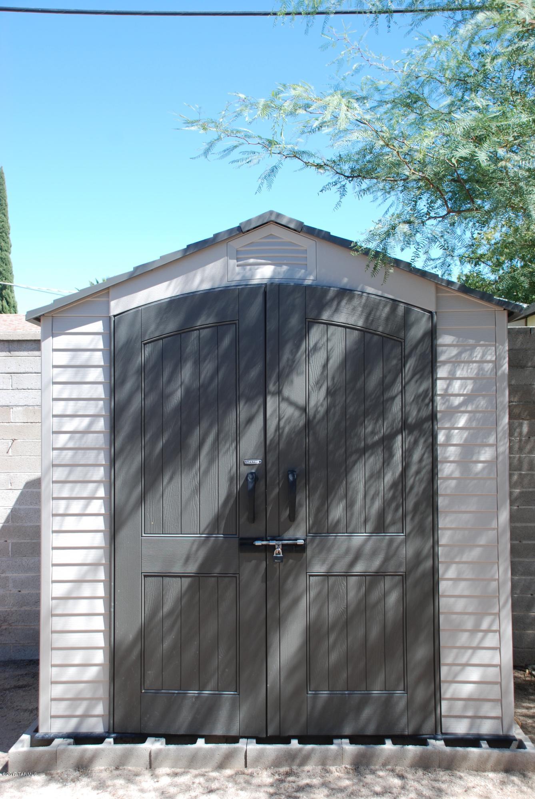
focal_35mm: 46
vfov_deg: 42.3
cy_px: 400
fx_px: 1034
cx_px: 268
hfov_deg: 29.0
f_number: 5.6
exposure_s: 1/125
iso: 100
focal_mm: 31
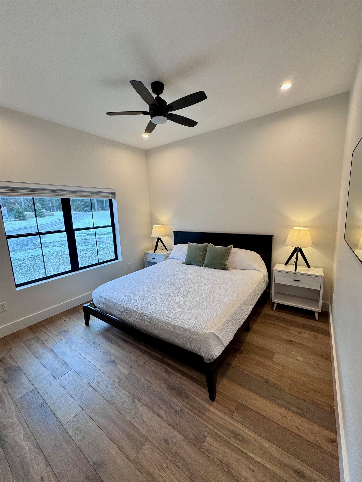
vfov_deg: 102.1
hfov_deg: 85.7
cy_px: 241
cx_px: 181
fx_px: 195
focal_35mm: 14
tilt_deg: -8.9
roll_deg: +2.6
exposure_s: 1/120
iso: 125
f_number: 2.2
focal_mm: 2.22
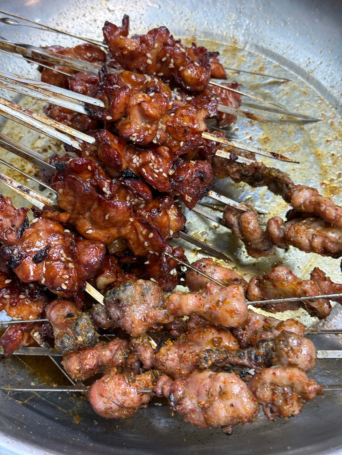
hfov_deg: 30.3
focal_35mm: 48
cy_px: 228
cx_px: 171
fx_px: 632
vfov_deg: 39.7
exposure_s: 1/50
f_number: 1.78
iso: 80
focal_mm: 6.76
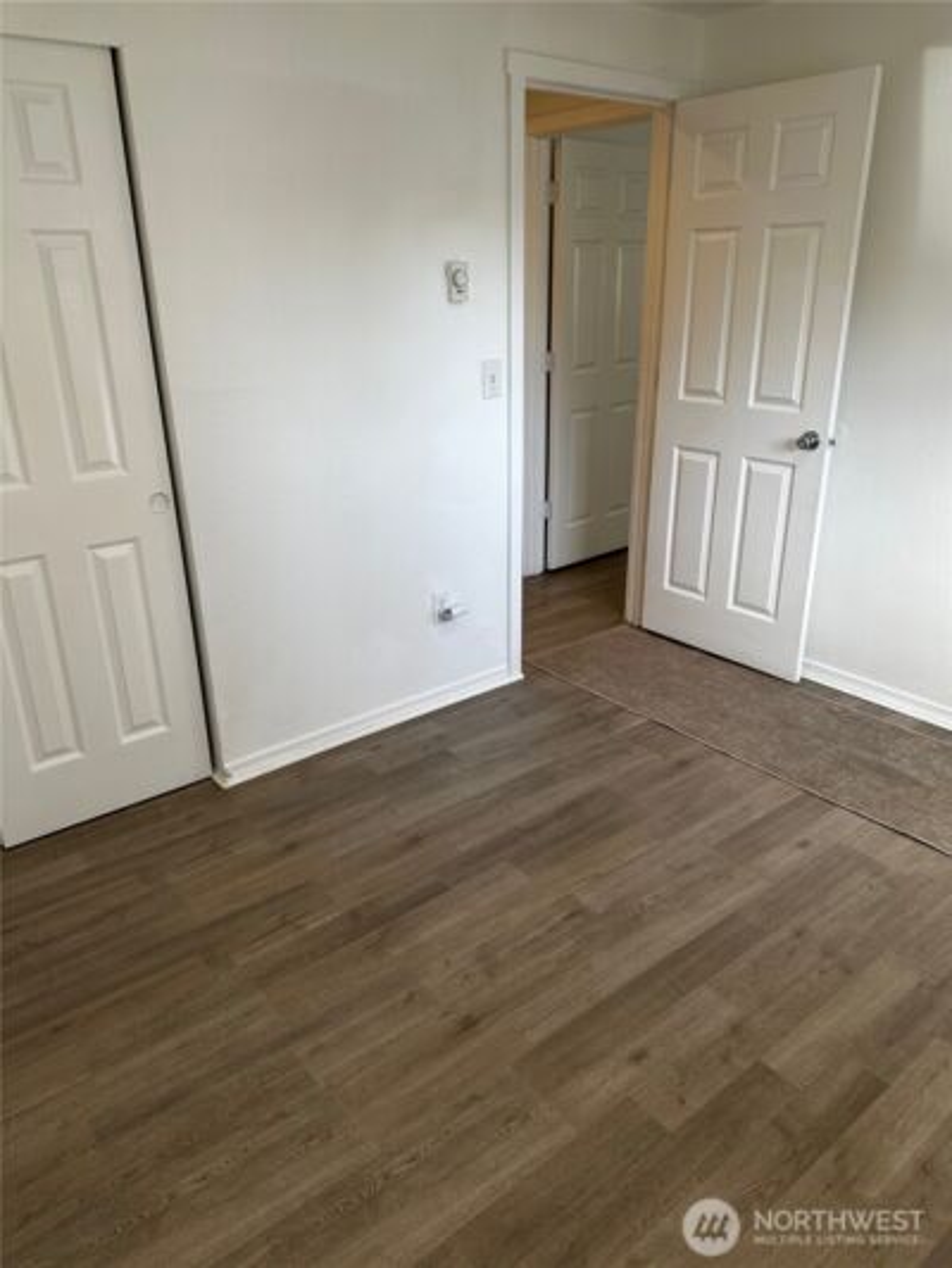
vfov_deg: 71.6
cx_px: 476
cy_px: 634
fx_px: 880
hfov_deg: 56.8
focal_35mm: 24
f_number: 1.78
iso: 64
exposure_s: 1/121
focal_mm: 6.86
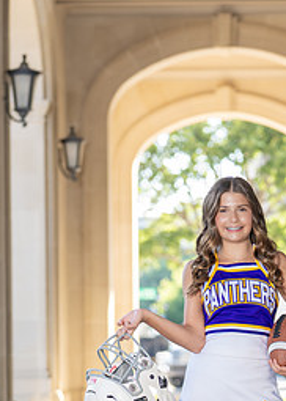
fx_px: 1684
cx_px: 227
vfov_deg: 13.4
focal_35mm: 148
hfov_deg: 9.7
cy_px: 387
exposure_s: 1/400
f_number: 2
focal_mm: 50
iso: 160
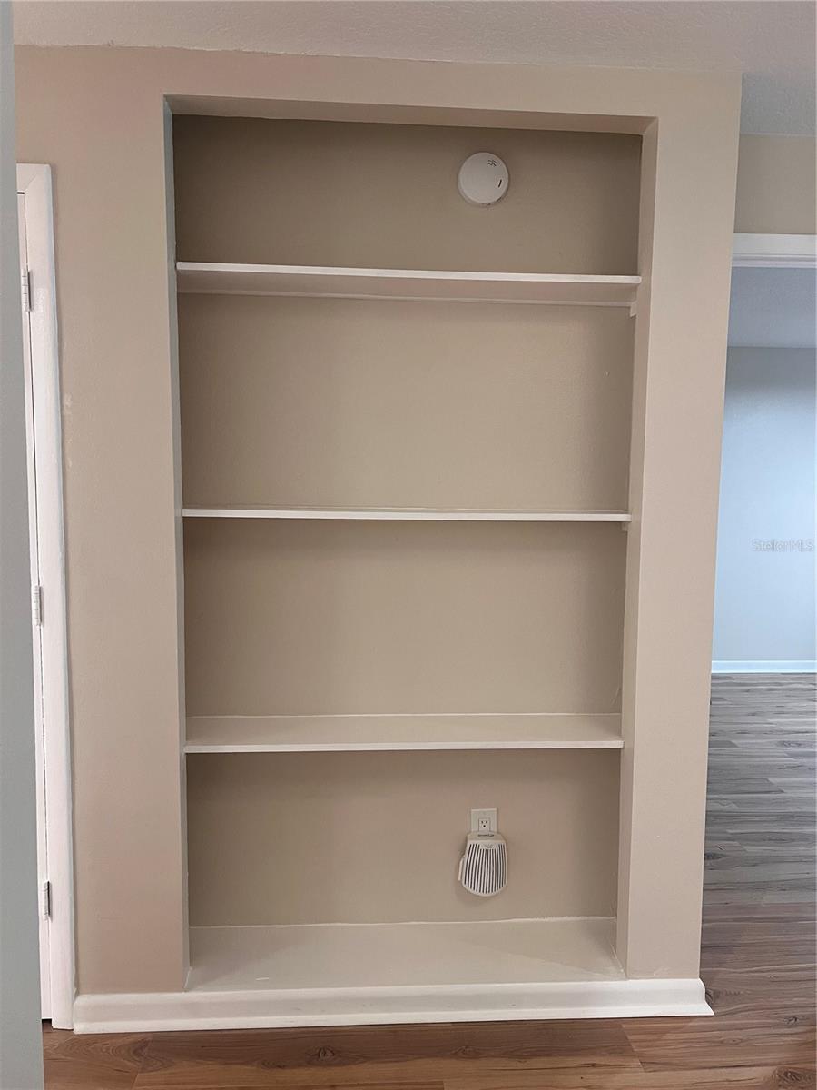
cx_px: 408
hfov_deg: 53.1
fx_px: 818
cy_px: 545
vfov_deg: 67.3
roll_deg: +0.2
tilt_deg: -4.1
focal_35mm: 26
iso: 250
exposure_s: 1/60
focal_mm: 5.7
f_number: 1.5
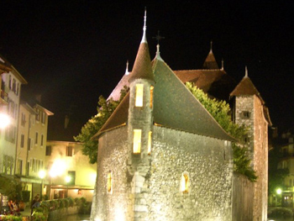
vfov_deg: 25.9
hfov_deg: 34.0
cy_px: 157
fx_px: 476
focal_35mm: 56
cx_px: 198
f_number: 2.6
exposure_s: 1/1.67
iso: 100
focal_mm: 5.8
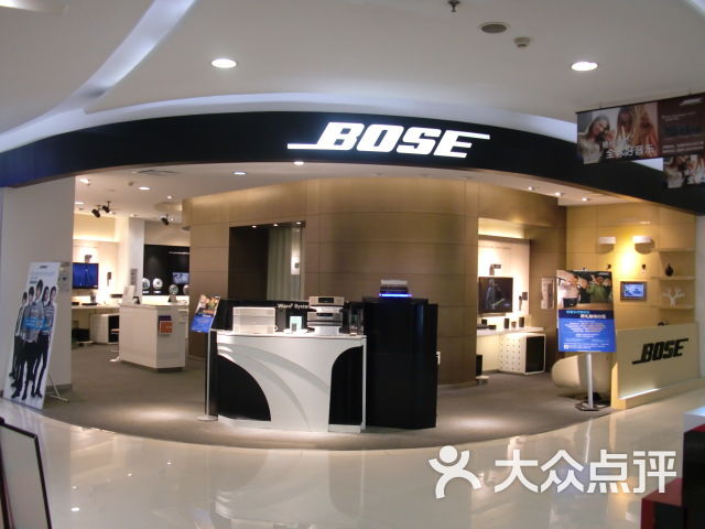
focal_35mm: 36
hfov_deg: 51.4
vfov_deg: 39.7
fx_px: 733
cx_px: 352
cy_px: 264
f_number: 2.8
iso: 200
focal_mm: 6.3
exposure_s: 1/60
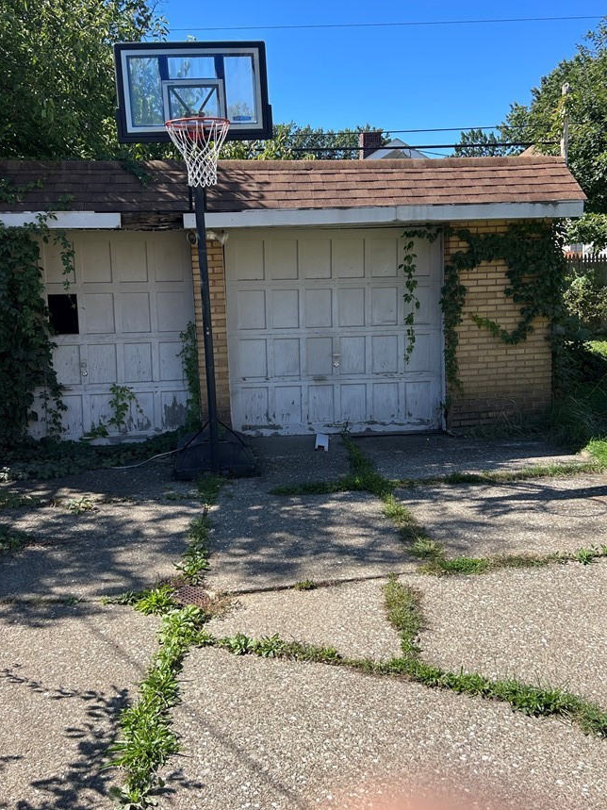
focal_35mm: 31
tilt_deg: -7.5
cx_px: 283
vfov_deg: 58.2
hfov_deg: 45.4
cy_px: 361
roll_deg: +1.3
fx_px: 725
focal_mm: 5.7
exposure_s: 1/2008
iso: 50
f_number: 1.5
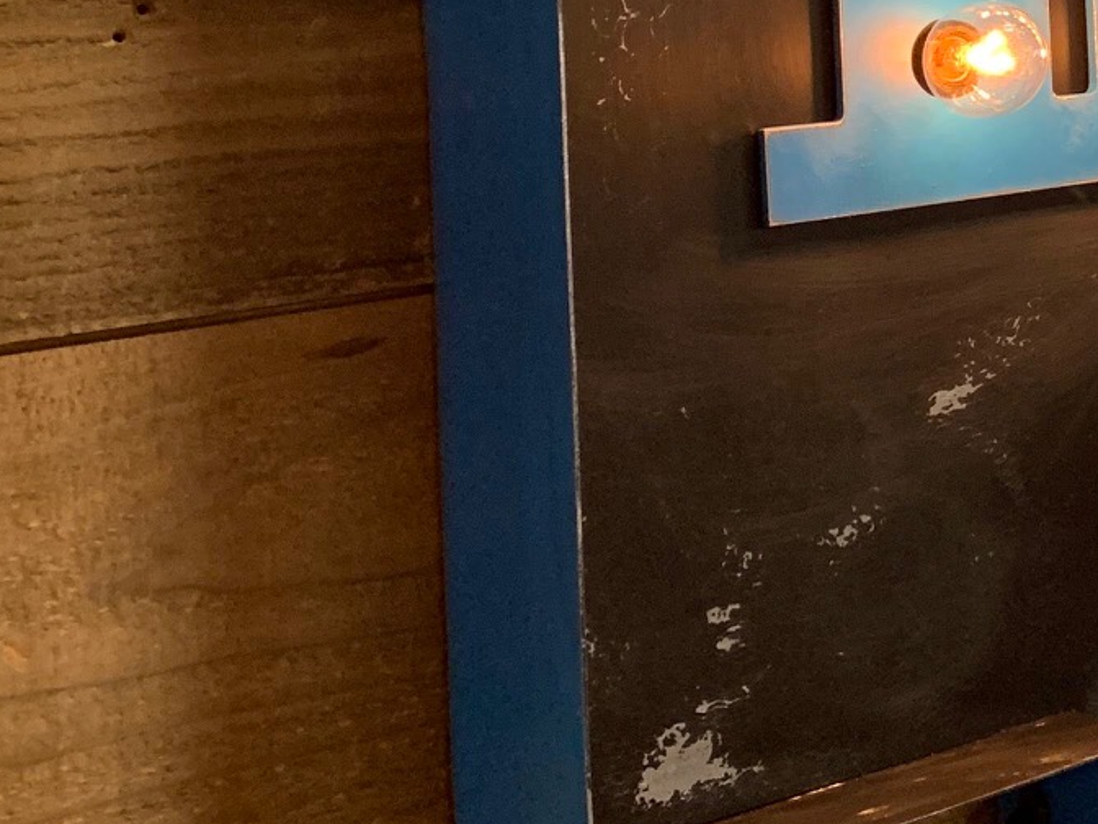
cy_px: -141
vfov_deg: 18.0
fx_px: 2474
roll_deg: +3.0
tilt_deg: +1.6
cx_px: 1636
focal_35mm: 78
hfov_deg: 21.2
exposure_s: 1/60
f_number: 1.8
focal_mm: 4.25
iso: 160
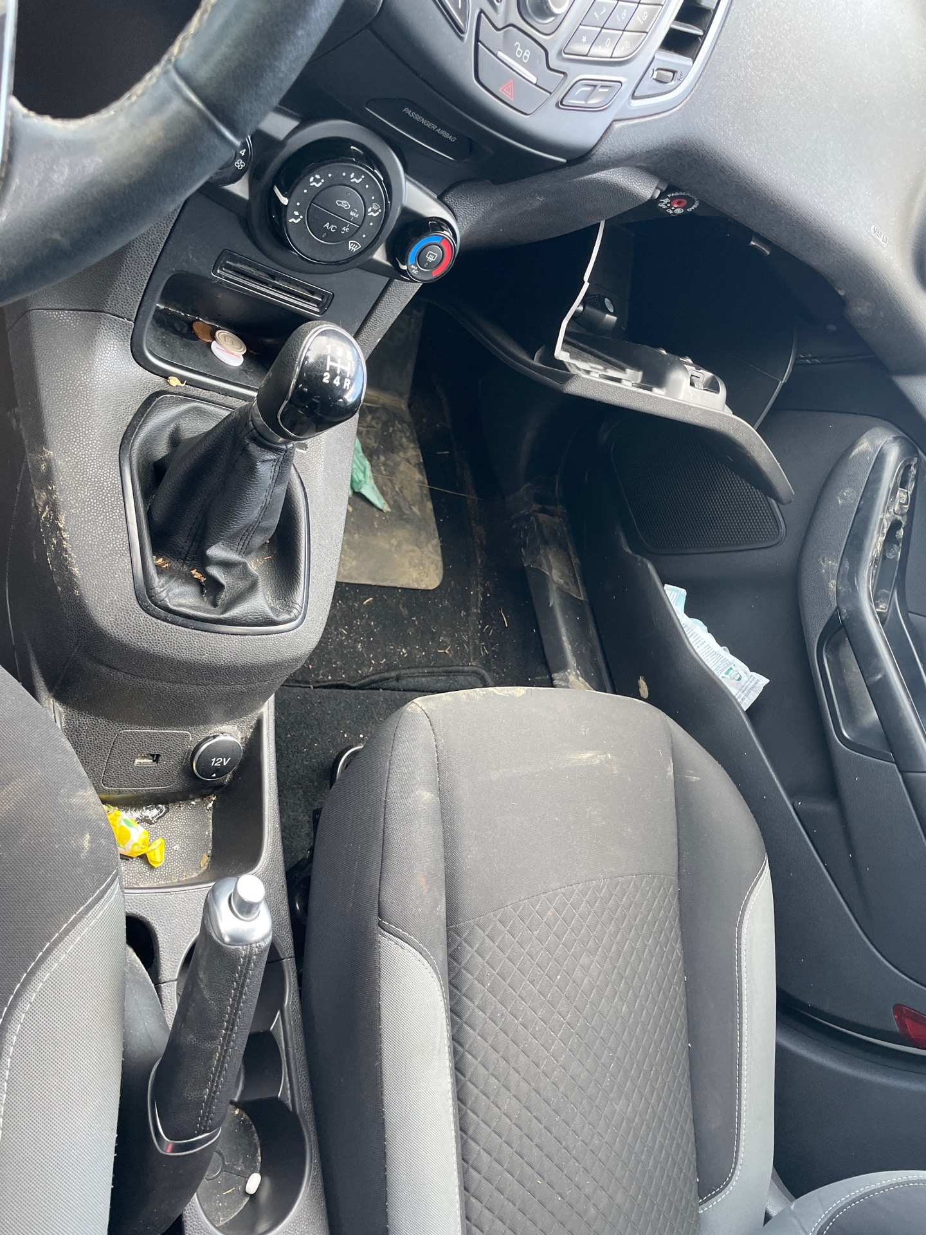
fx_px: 927
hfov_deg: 53.1
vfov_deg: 67.3
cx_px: 463
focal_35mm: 26
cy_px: 618
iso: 125
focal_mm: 4.2
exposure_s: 1/112
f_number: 1.6
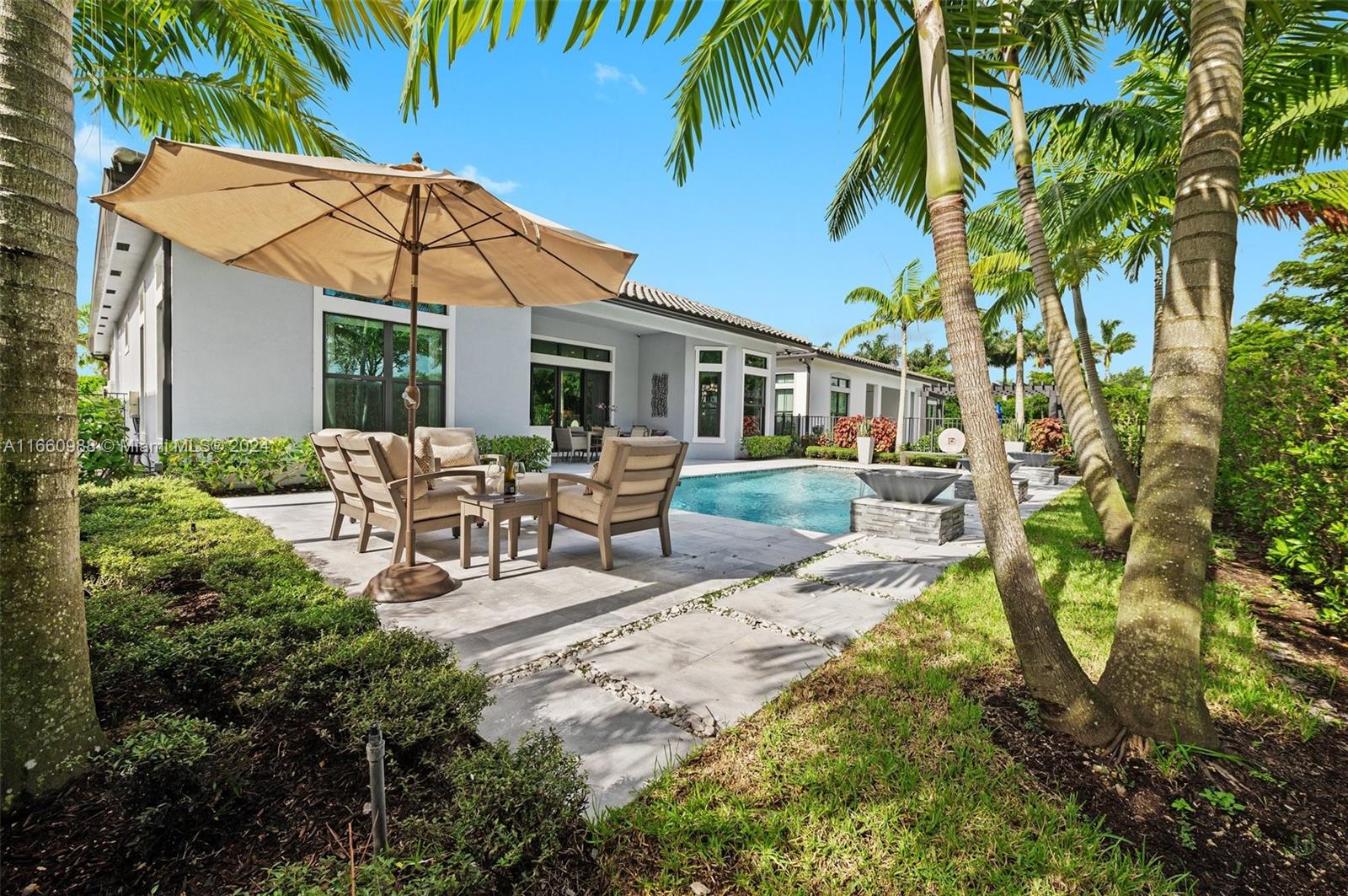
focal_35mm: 14
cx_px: 674
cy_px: 448
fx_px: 524
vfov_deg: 81.1
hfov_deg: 104.3
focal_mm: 14
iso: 200
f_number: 8
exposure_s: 1/100
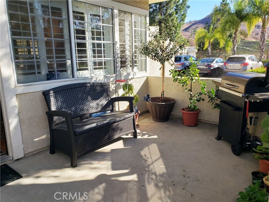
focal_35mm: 26
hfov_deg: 67.3
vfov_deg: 53.1
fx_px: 202
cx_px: 134
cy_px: 101
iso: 50
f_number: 2.4
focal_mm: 4.3
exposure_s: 1/686
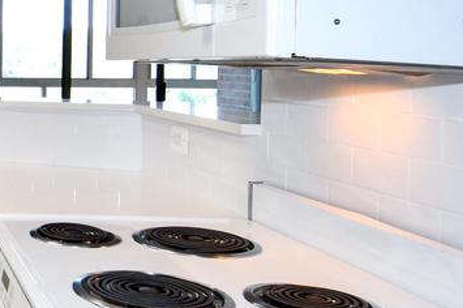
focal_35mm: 52
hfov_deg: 28.7
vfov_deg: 25.9
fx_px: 668
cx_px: -183
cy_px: 132
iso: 200
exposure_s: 1/60
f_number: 4
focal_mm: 12
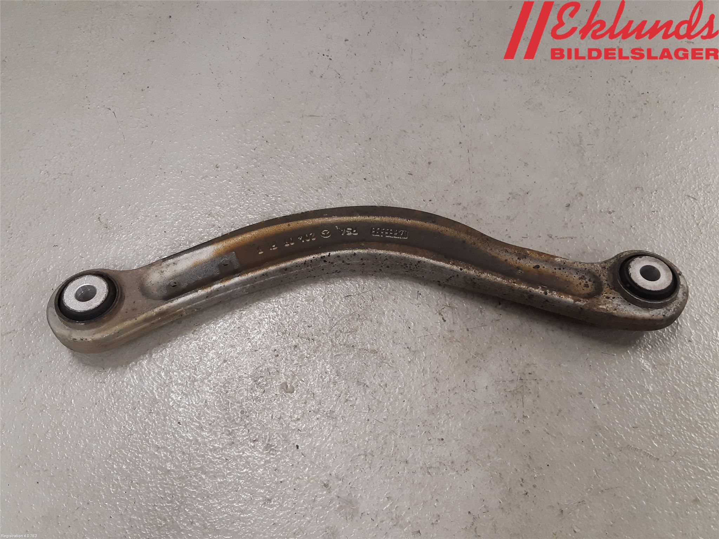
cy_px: 270
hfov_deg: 67.3
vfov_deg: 53.1
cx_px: 360
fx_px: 540
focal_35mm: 26
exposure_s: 1/50
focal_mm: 3.93
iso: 125
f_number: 1.7
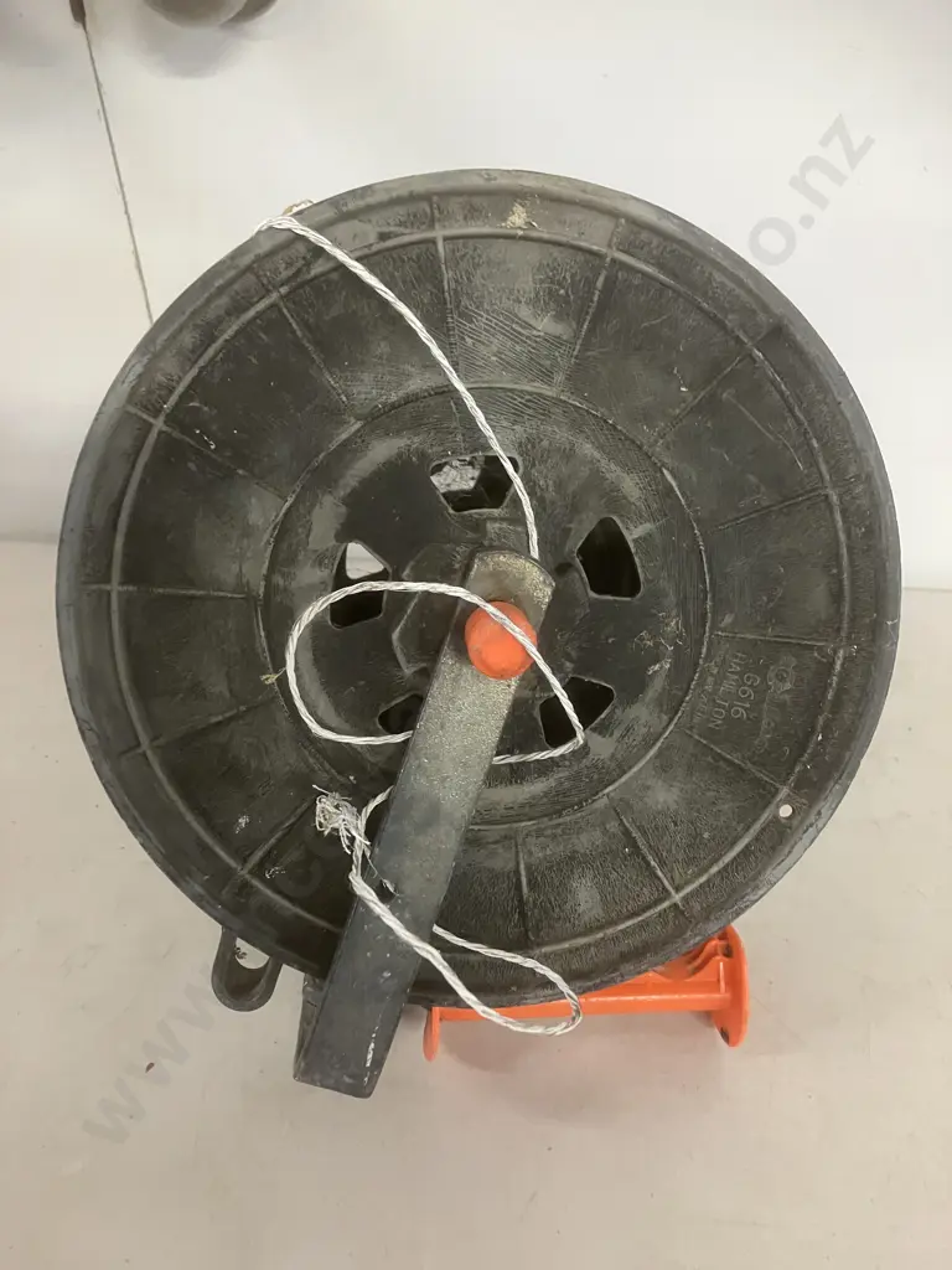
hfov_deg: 49.7
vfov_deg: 63.4
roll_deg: +2.3
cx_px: 476
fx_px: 1027
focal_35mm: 28
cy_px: 635
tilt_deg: -40.0
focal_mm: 3.99
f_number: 1.8
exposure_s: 1/50
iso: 250
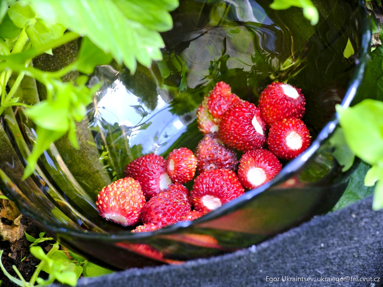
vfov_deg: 9.3
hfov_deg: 12.4
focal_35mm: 159
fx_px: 1760
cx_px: 192
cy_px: 143
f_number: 11
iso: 100
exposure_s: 1.5
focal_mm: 200
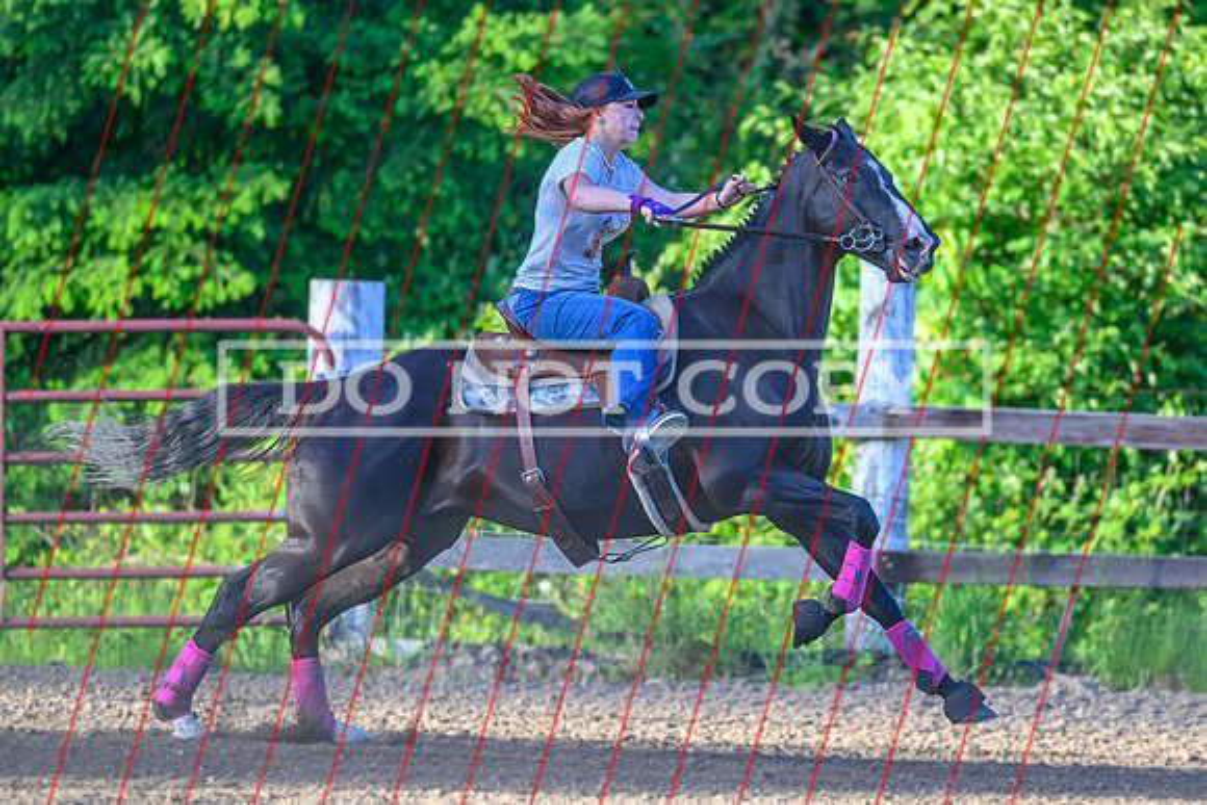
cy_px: 394
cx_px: 699
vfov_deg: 4.7
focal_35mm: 290
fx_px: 9734
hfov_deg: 7.1
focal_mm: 200
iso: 1250
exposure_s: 1/2500
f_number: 2.8
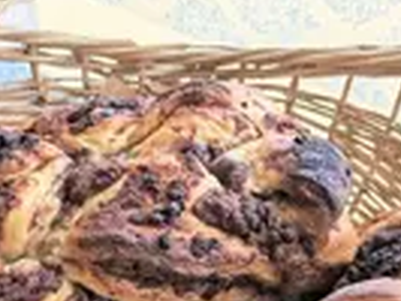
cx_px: 184
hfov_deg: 24.1
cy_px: 289
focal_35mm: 81
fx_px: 939
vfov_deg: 17.9
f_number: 1.73
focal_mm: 4.38
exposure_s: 1/835
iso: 45
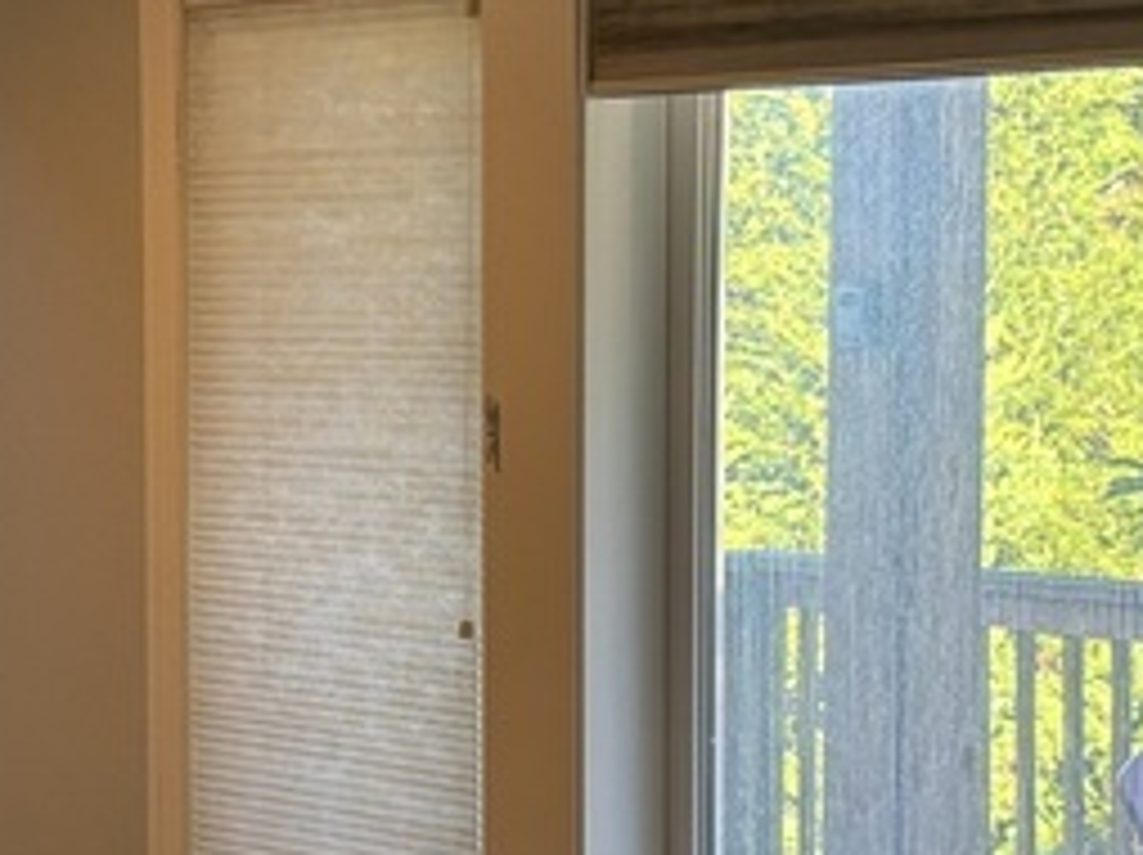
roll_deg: +0.7
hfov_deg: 15.3
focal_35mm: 126
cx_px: -43
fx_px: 4157
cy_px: 567
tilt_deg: -3.8
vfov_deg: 11.7
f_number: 1.78
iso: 125
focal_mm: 6.76
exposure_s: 1/120
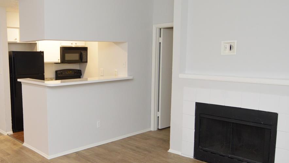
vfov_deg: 34.6
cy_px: 95
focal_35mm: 34
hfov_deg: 56.4
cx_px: 89
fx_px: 261
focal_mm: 12
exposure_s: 1/60
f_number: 4
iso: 560
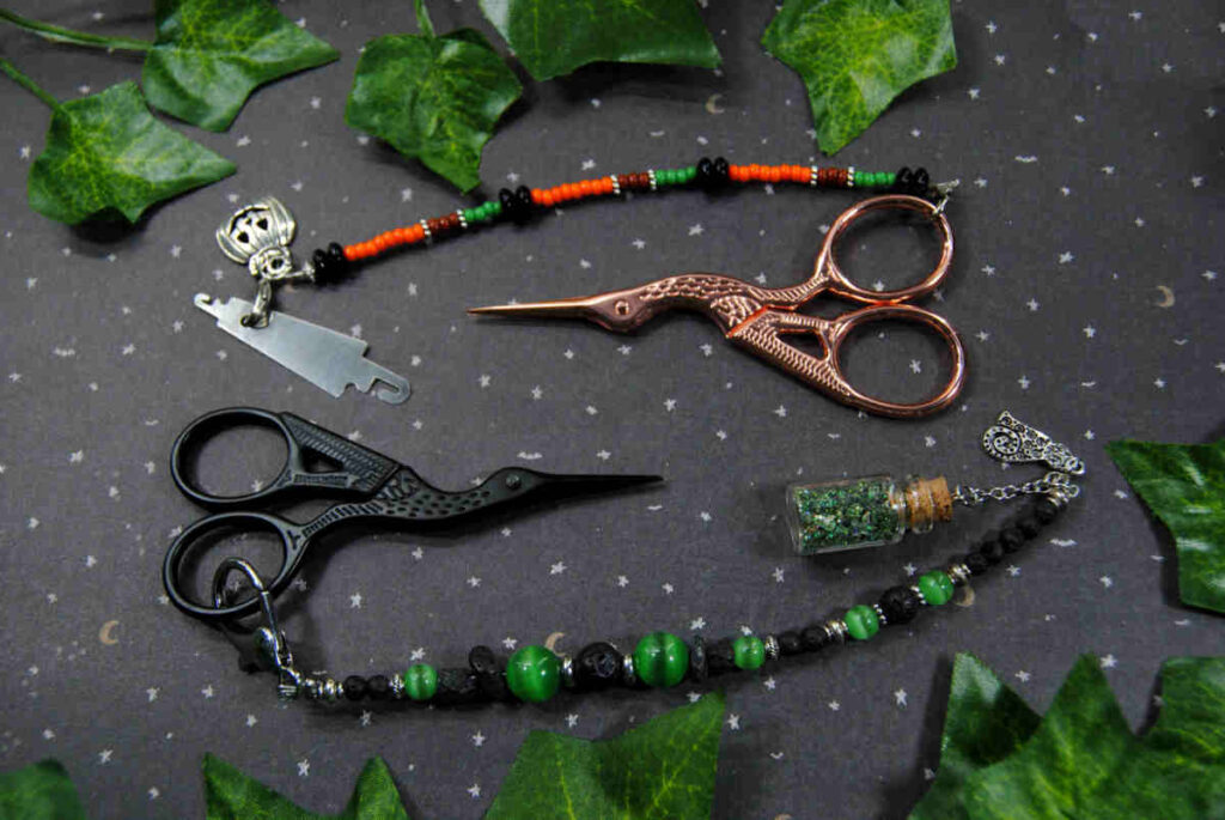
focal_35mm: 42
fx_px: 1431
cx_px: 612
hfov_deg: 46.4
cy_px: 410
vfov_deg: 32.0
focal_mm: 28
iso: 200
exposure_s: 1/25
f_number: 6.3
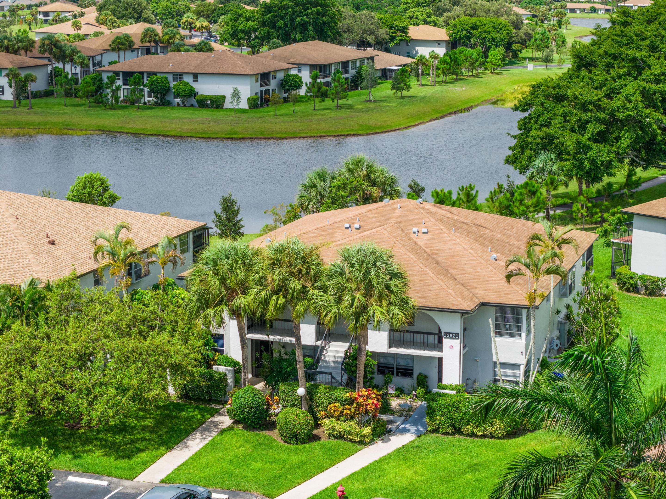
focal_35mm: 70
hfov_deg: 27.8
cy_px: 250
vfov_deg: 21.0
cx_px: 333
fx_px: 1347
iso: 100
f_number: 2.8
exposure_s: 1/1000
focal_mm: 19.35
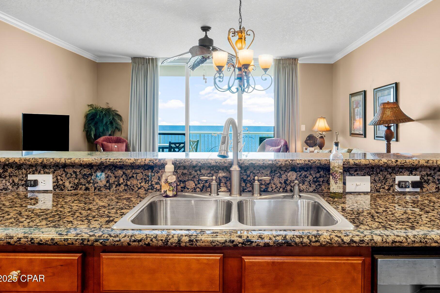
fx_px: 340
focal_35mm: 28
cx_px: 236
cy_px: 129
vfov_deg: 46.5
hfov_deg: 65.7
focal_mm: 16.5
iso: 400
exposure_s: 1/13
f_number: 9
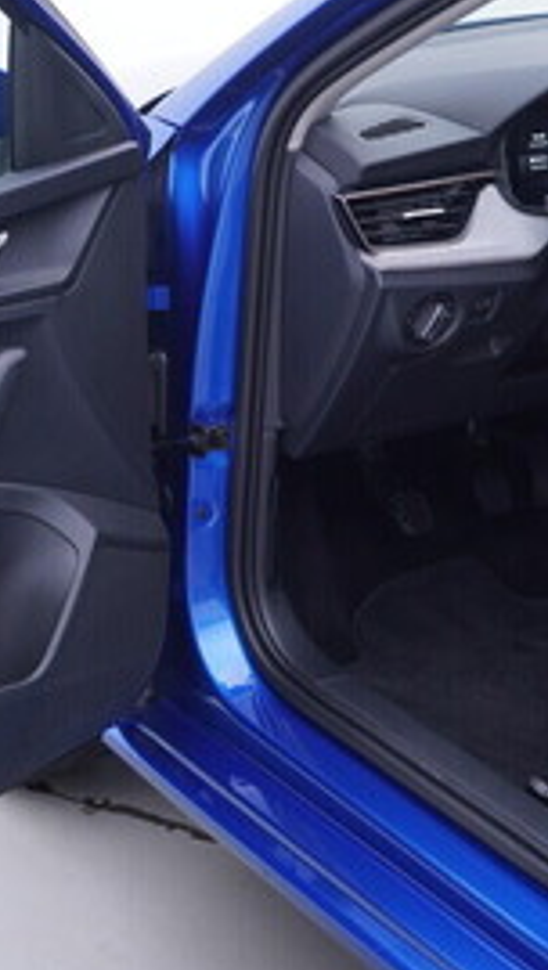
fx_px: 1982
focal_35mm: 77
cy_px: 352
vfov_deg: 27.4
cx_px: 216
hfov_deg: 15.7
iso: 125
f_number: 3.2
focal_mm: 24
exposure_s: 1/50
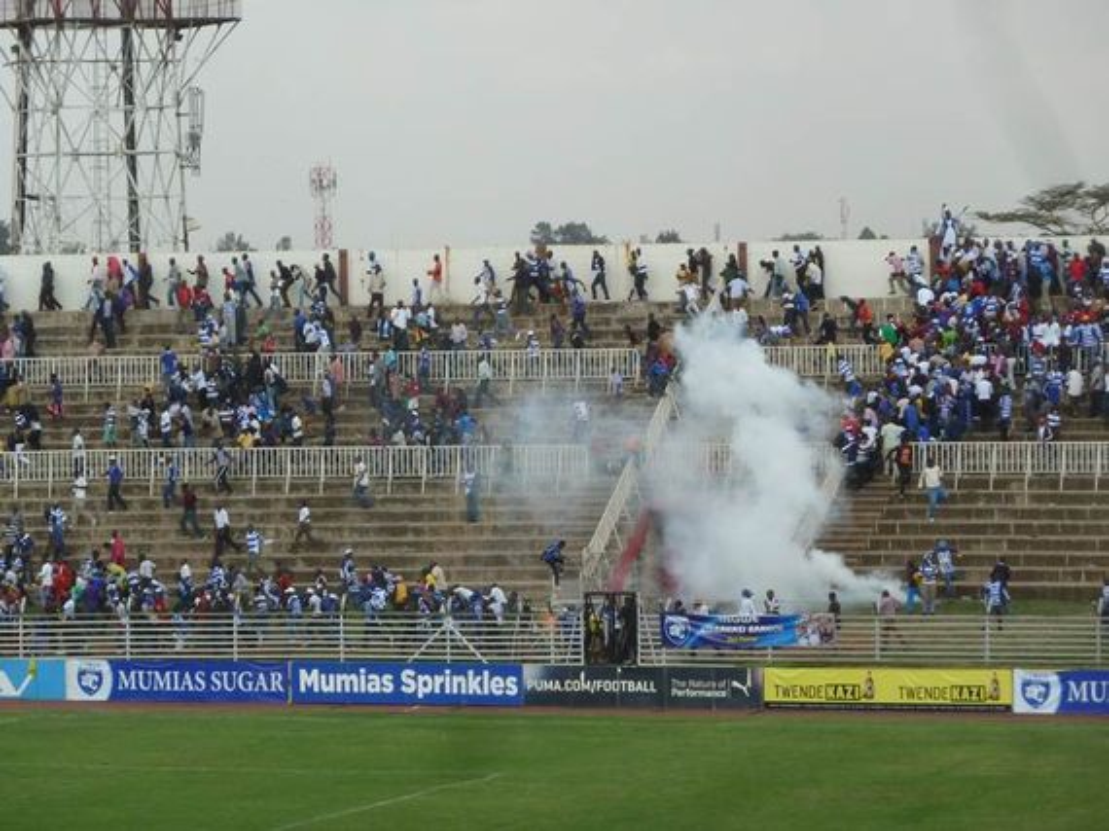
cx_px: 554
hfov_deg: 11.7
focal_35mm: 169
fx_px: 5412
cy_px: 416
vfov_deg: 8.8
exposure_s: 1/500
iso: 160
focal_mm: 27.8
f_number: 4.5
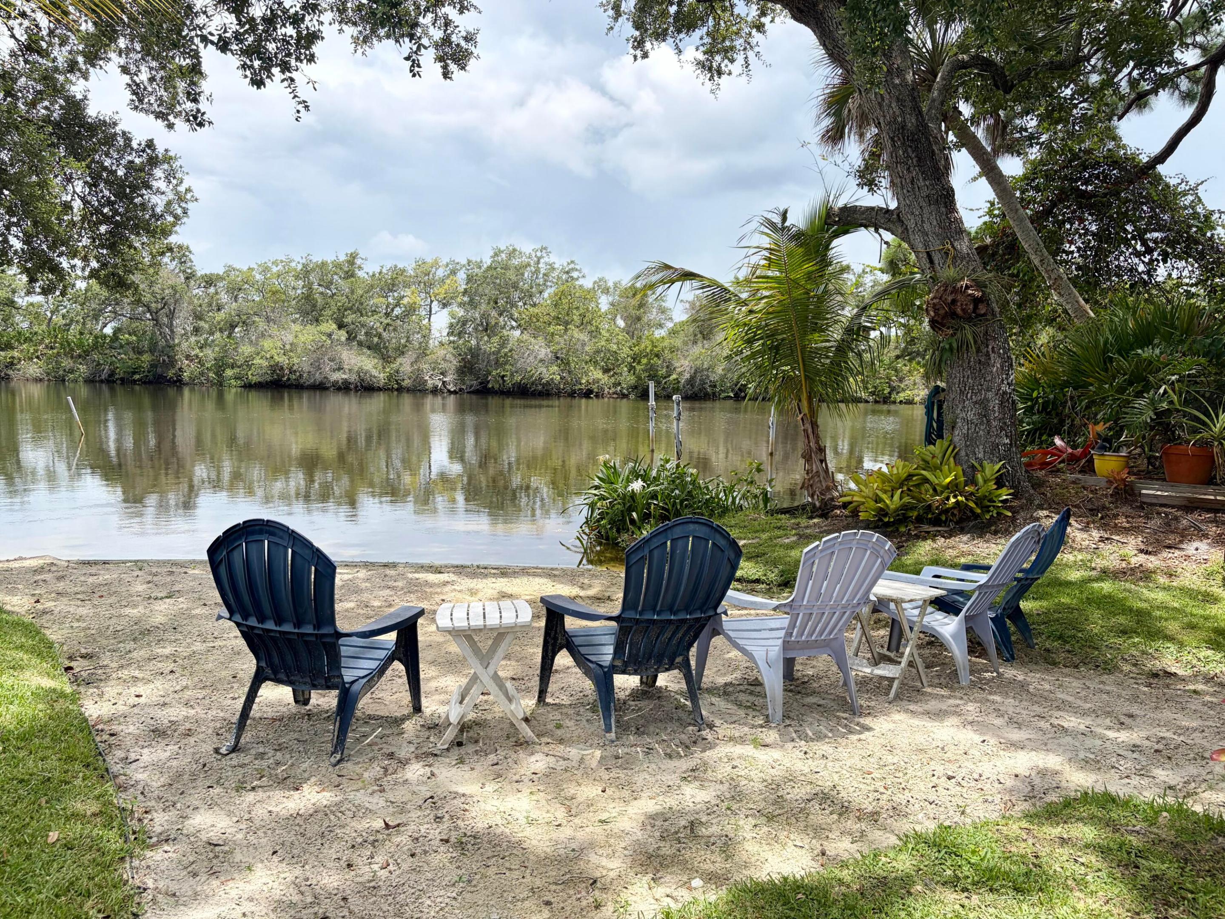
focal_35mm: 26
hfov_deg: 67.3
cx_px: 612
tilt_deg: -4.2
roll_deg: -0.5
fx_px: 920
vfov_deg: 53.1
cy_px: 460
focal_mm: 5.96
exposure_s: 1/2639
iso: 50
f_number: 1.6
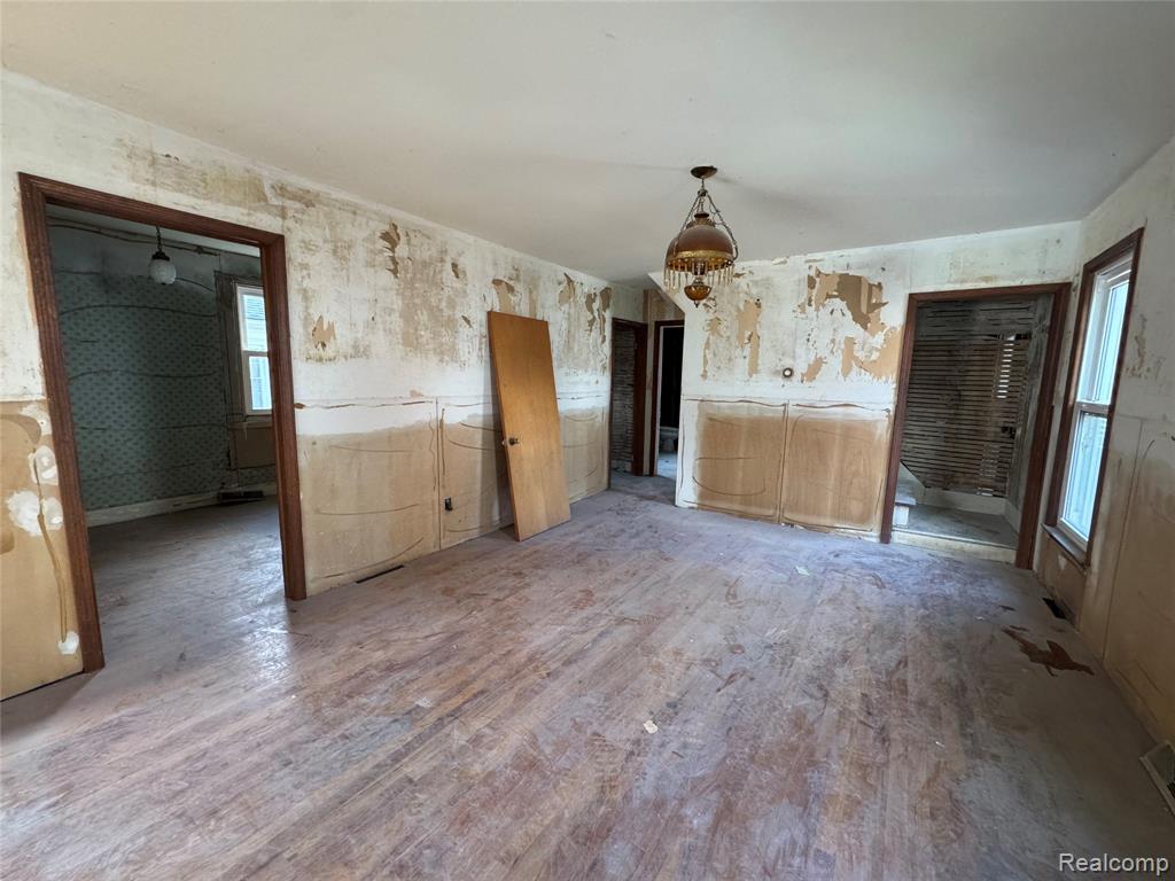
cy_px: 440
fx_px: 475
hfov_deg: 102.1
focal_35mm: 14
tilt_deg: -8.7
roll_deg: -1.5
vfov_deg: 85.7
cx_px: 588
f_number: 2.2
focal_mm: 2.22
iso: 320
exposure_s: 1/75
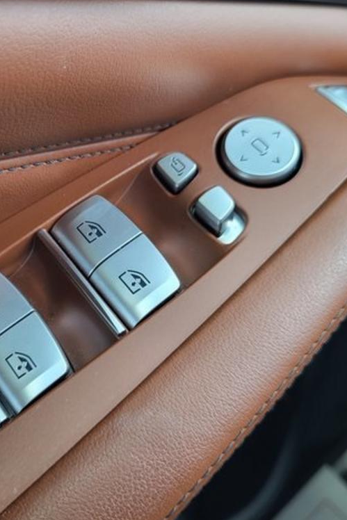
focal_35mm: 37
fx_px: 535
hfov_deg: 35.5
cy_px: 257
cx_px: 111
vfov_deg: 51.9
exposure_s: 1/60
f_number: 1.8
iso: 160
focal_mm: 5.4
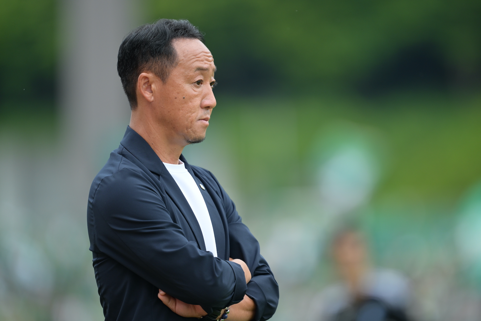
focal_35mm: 400
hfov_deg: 5.2
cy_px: 160
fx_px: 5344
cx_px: 240
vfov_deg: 3.4
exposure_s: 1/1600
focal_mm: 400
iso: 500
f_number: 2.8
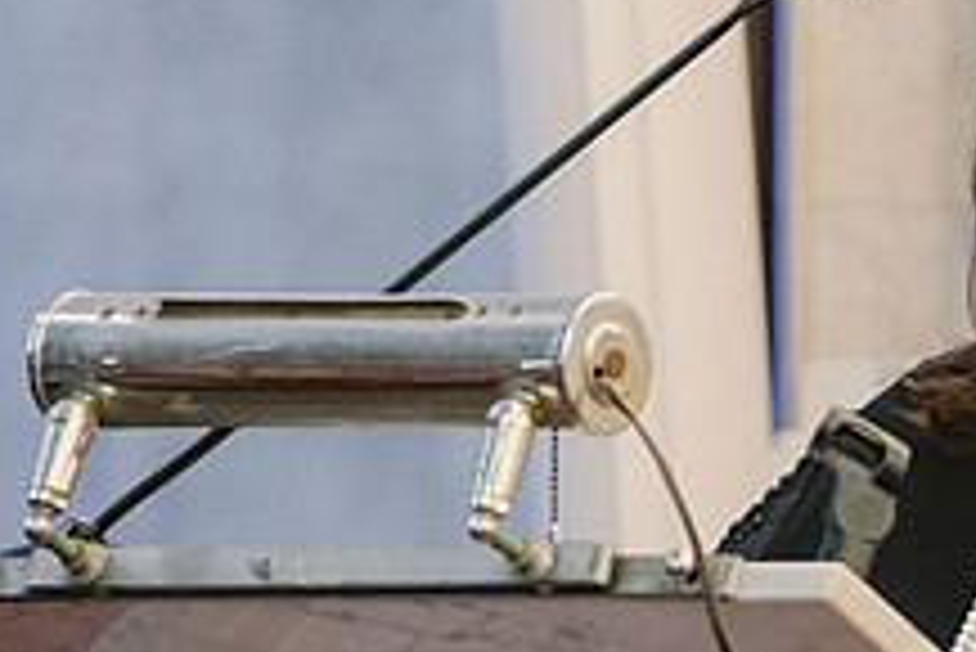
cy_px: 551
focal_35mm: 868
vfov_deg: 1.6
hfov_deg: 2.4
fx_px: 23547
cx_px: 927
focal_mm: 200
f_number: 3.2
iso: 2500
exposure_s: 1/125
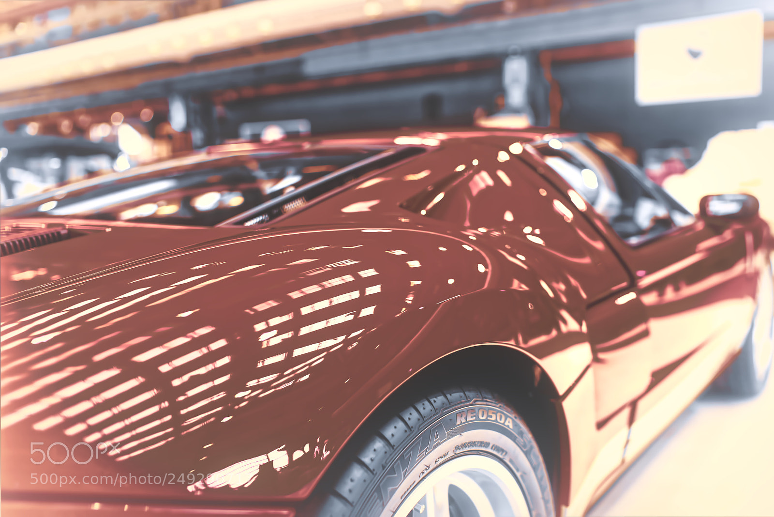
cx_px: 387
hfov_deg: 54.4
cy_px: 258
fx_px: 753
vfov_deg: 37.9
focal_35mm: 35
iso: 160
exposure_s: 1/40
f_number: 2
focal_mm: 35
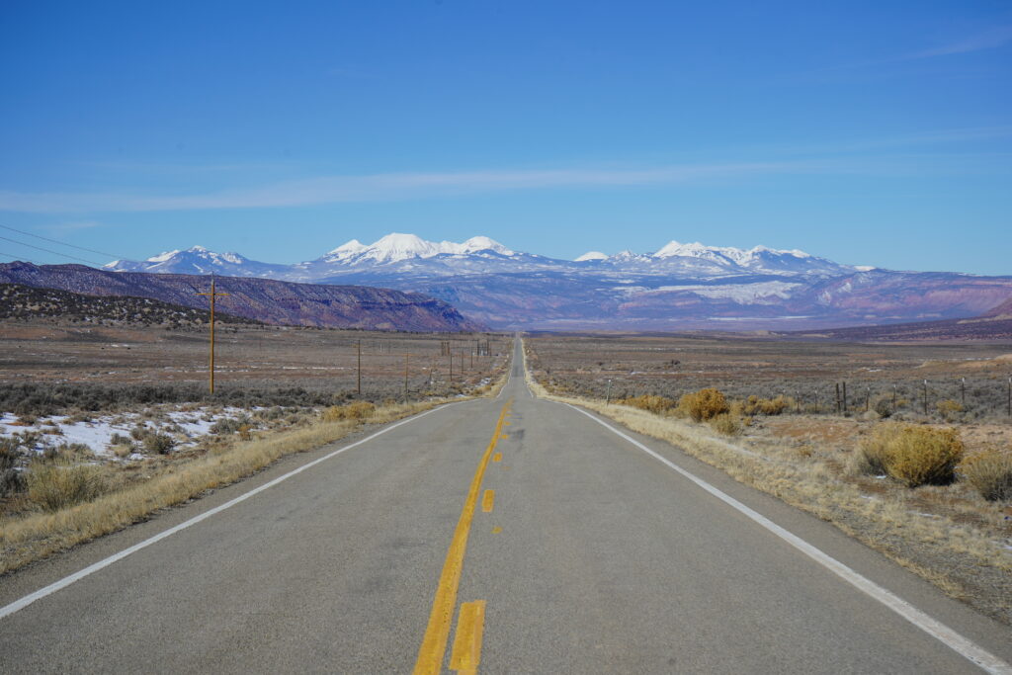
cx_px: 506
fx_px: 1968
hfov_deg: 28.8
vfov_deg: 19.5
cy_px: 338
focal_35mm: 70
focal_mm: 70
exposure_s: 1/320
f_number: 11
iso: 100
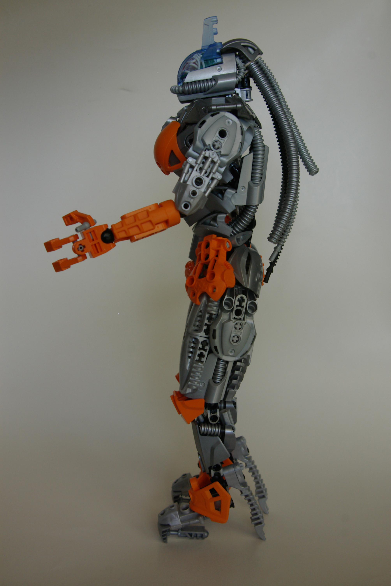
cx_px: 196
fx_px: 684
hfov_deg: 31.9
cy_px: 293
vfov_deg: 46.4
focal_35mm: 42
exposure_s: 1/90
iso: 400
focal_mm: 28
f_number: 4.5
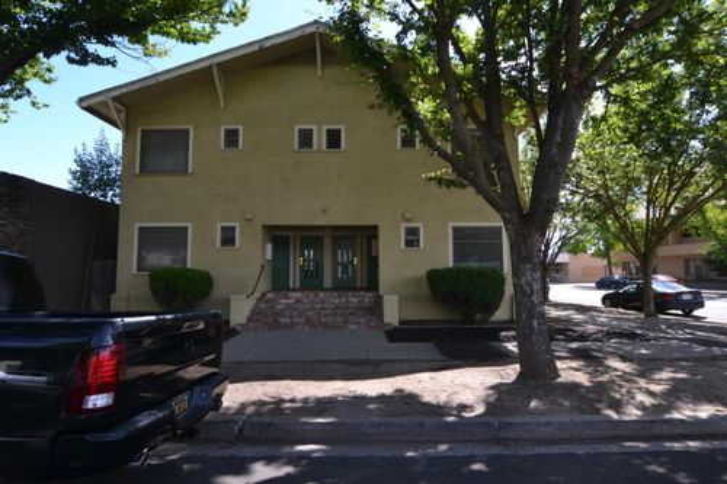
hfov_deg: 90.0
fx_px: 363
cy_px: 242
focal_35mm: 18
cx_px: 364
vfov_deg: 67.3
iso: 110
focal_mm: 12
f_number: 5.6
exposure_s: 1/125
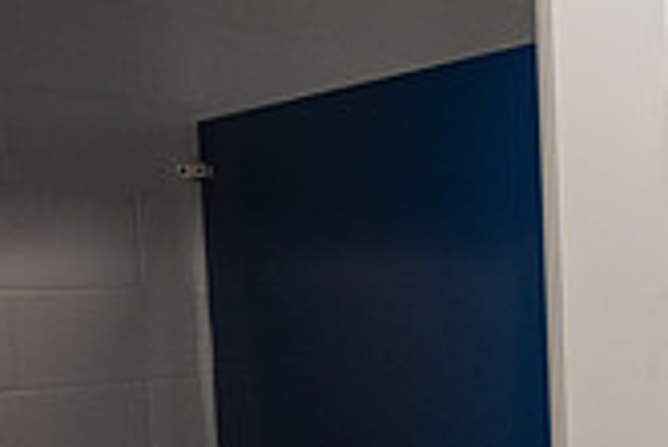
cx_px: 966
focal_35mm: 49
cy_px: 352
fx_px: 910
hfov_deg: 28.6
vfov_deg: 27.1
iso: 1250
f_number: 5.6
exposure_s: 1/100
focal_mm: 14
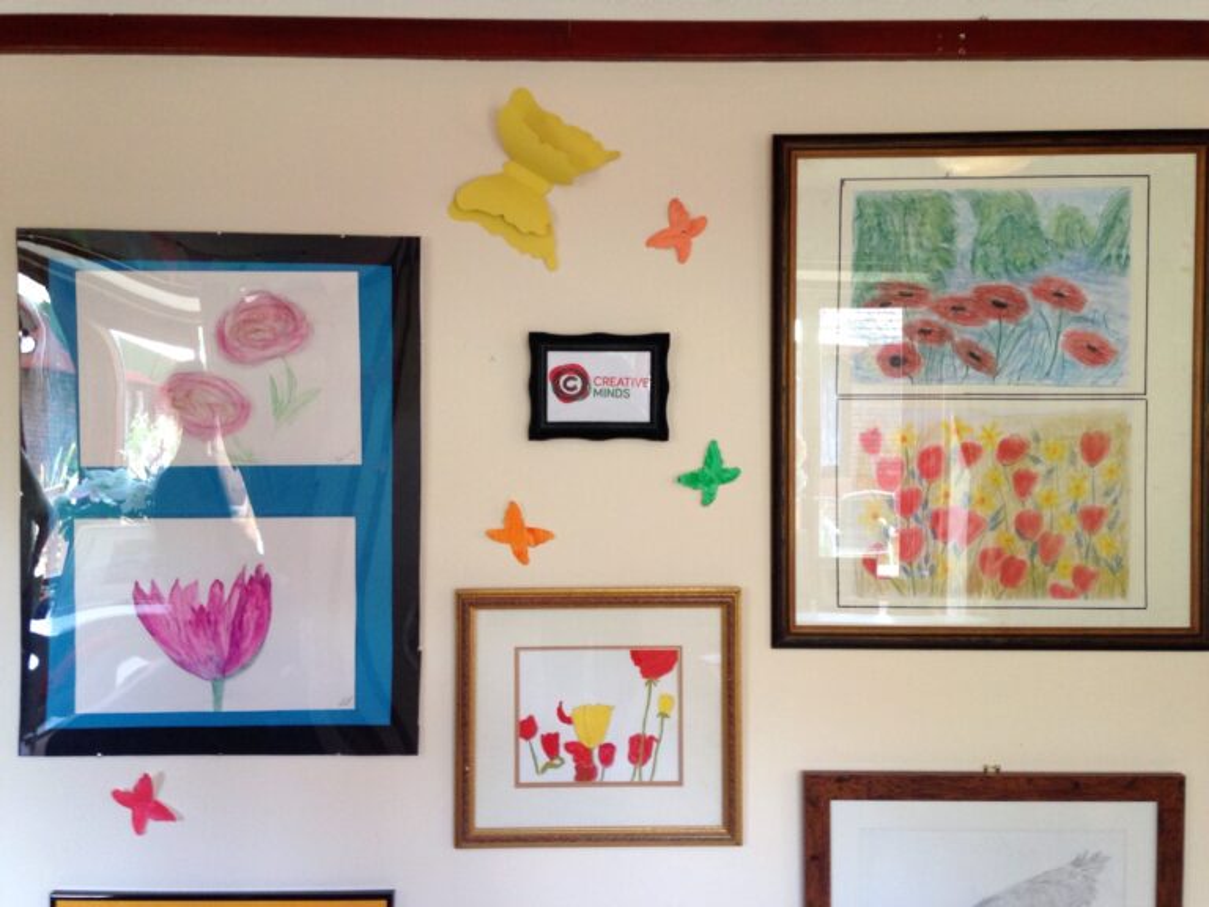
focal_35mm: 33
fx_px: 1153
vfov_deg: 42.9
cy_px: 454
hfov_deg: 55.4
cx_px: 604
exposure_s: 1/20
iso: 100
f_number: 2.4
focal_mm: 4.12
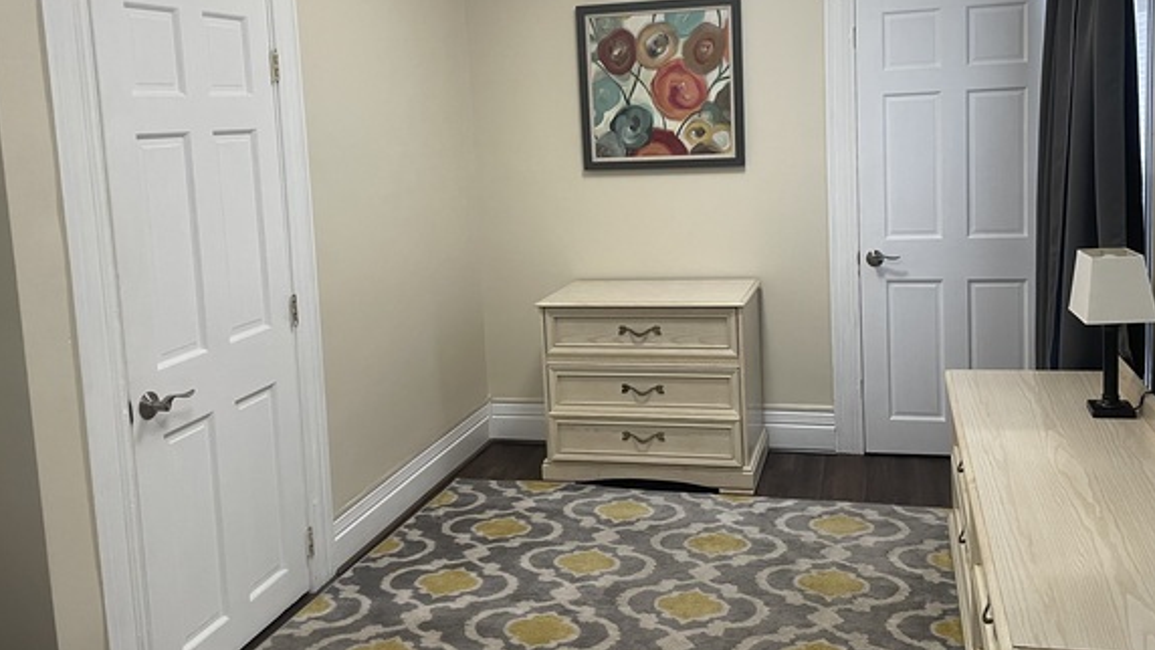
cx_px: 631
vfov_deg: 35.4
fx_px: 1011
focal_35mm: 33
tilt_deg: -7.1
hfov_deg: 59.4
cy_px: 236
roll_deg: +3.1
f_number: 1.6
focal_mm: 4.2
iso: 125
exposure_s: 1/60
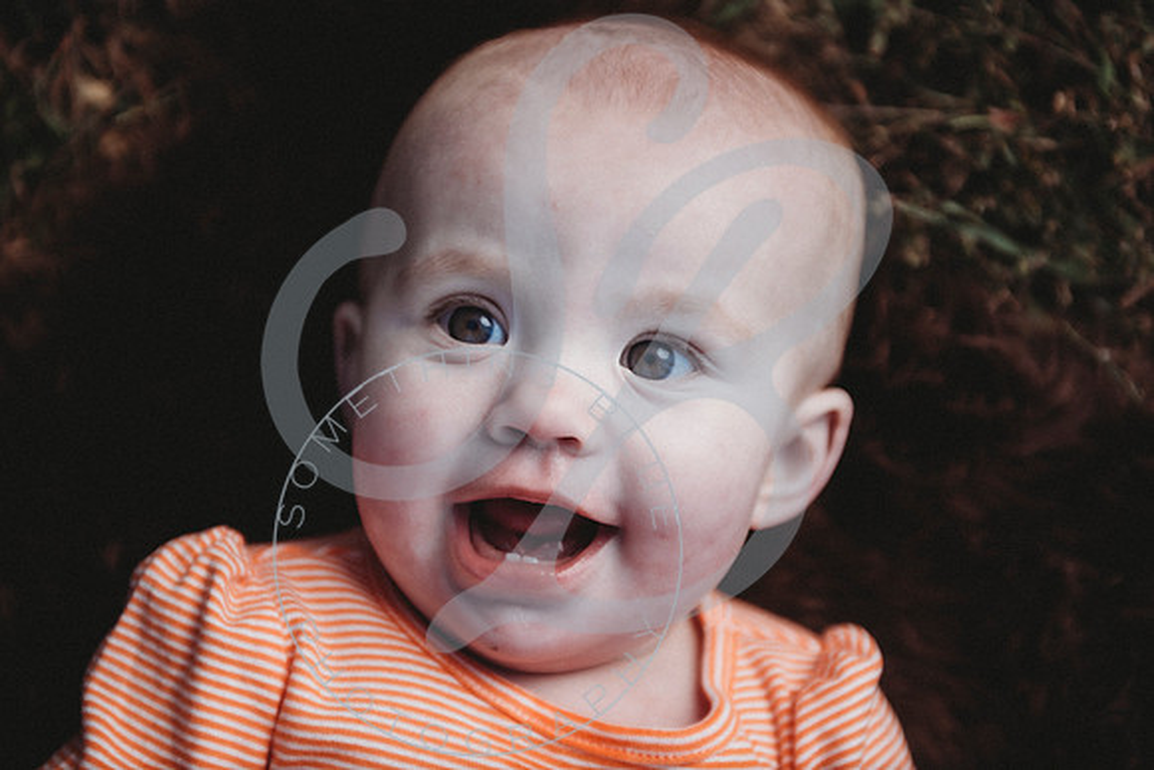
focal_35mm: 70
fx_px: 2244
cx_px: 577
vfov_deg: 19.5
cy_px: 385
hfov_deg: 28.8
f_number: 2.8
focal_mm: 70
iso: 100
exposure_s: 1/250
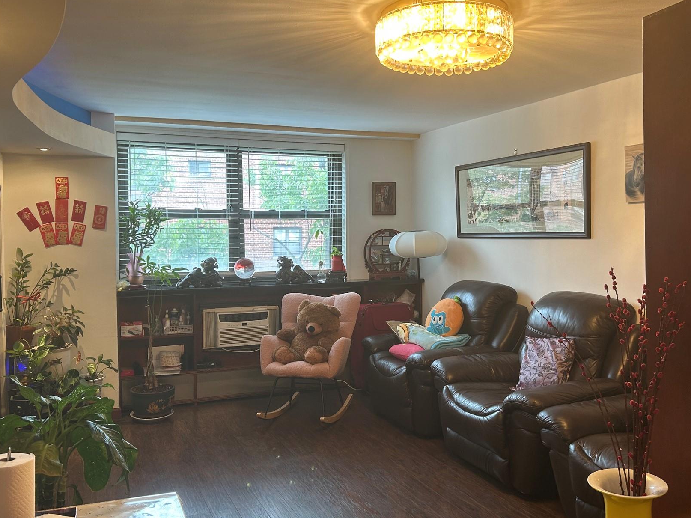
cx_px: 357
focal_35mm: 33
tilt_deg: -1.0
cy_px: 249
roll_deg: +1.0
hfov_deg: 55.3
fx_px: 659
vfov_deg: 42.9
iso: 80
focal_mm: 5.7
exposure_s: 1/60
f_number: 1.5
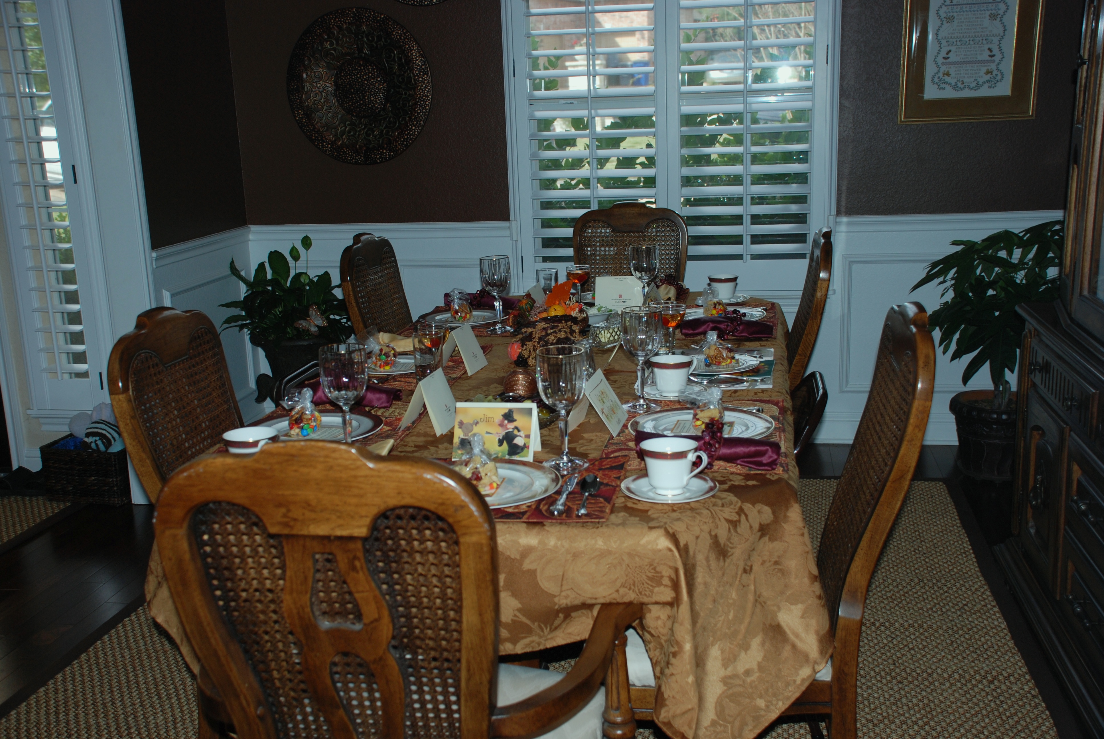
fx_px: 1197
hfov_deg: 49.5
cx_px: 552
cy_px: 370
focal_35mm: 39
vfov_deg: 34.3
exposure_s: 1/60
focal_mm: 26
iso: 200
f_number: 4
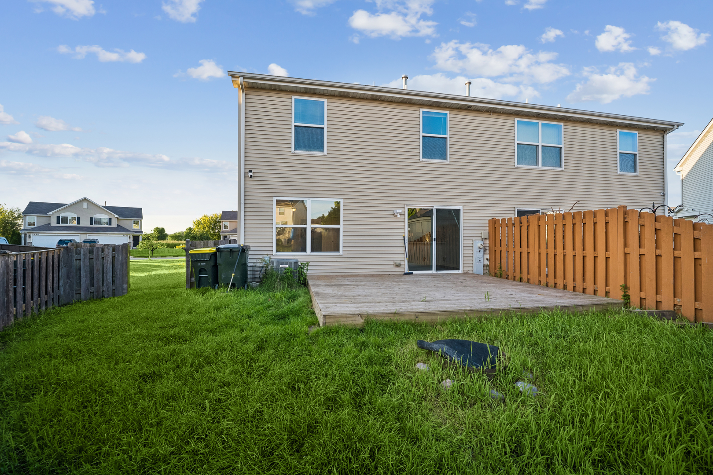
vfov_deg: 81.2
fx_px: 277
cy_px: 238
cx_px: 356
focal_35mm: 14
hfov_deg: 104.3
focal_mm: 14
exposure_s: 1/160
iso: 640
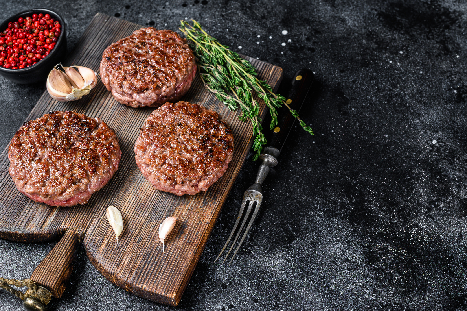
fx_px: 648
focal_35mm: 50
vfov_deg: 27.0
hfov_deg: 39.6
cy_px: 156
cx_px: 234
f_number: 9
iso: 200
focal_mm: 50
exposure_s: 1/125
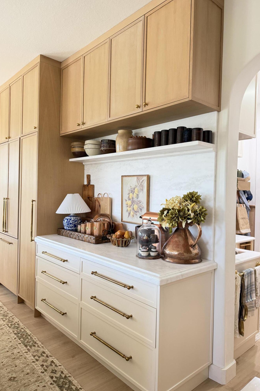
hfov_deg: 51.2
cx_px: 142
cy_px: 196
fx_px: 271
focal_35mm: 25
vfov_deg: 71.5
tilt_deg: -1.8
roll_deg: -0.7
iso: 400
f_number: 1.78
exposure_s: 1/60
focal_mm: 6.76
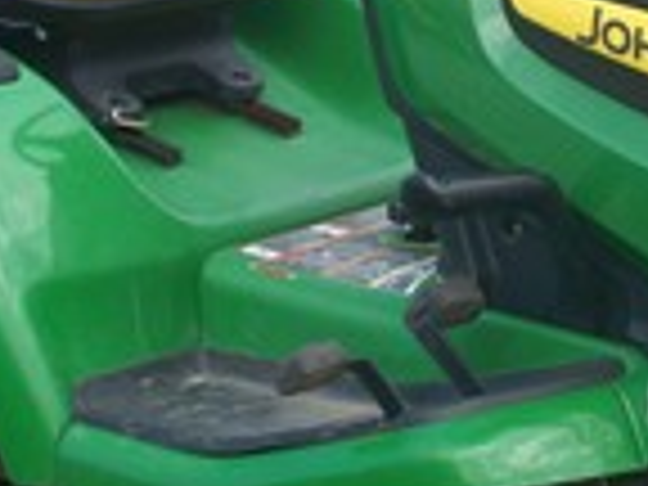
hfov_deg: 14.3
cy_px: 135
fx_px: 2546
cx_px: 594
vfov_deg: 10.9
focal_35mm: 136
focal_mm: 7.54
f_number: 2.8
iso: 64
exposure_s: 1/250
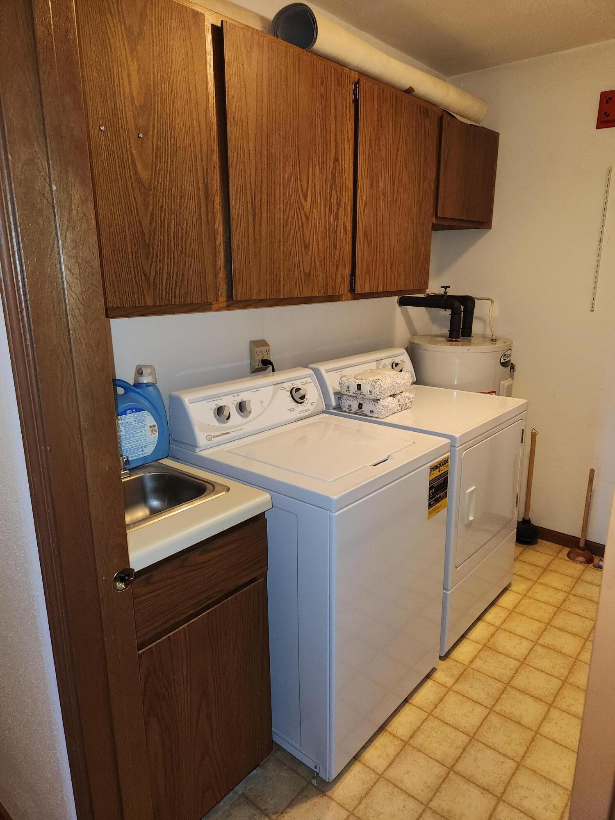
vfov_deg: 73.9
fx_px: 545
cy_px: 410
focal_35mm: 23
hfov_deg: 58.9
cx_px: 308
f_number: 1.8
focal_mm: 5.4
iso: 100
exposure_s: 1/30
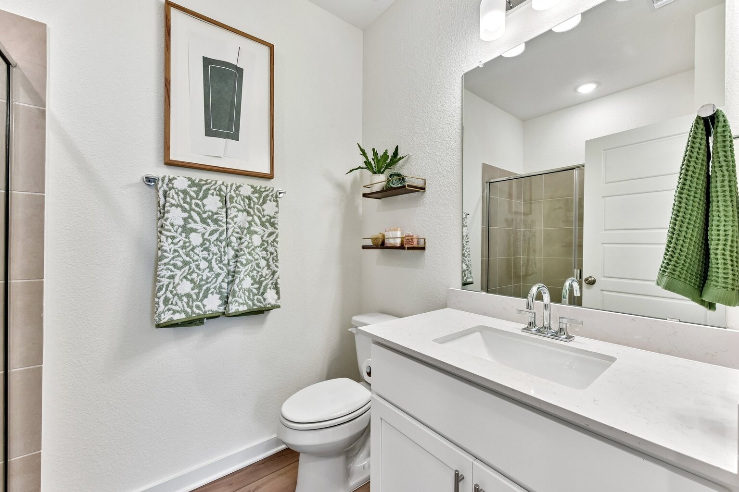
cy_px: 246
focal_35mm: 14
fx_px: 287
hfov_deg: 104.3
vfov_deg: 81.2
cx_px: 370
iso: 200
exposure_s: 1/15
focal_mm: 14
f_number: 8
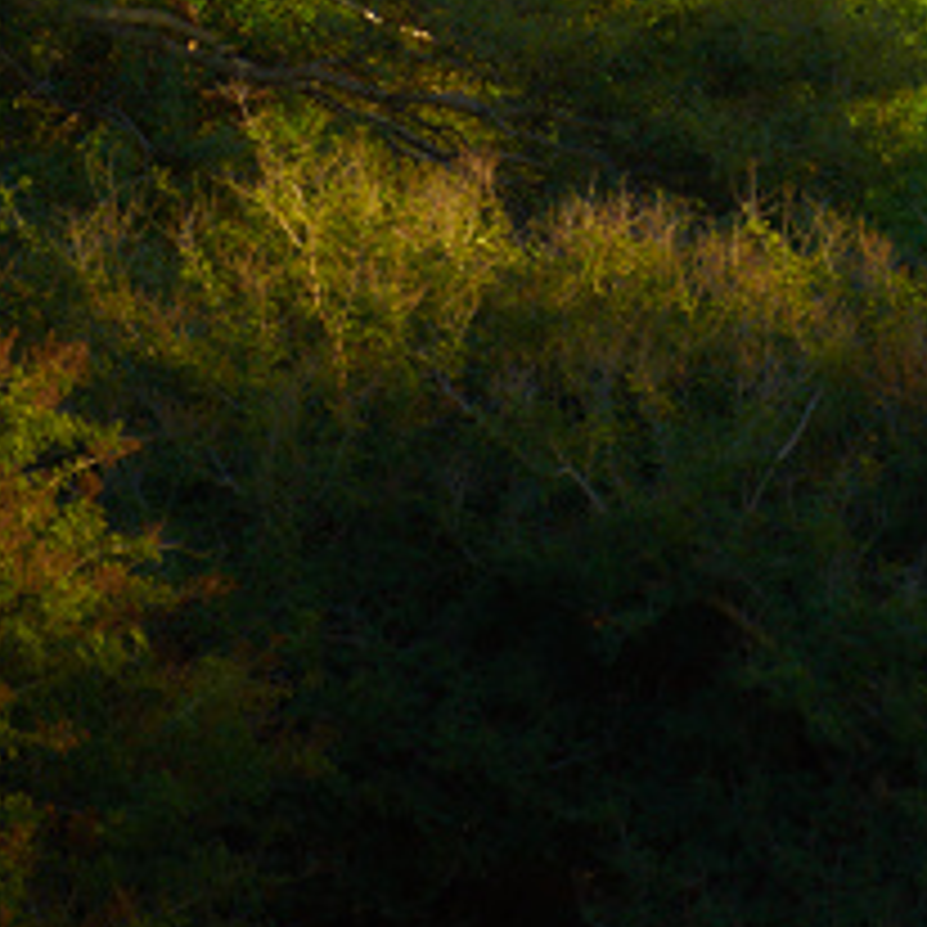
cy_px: -914
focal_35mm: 371
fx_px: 11240
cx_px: 1008
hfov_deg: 4.7
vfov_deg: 4.7
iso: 200
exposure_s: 1/90
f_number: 5.6
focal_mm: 100
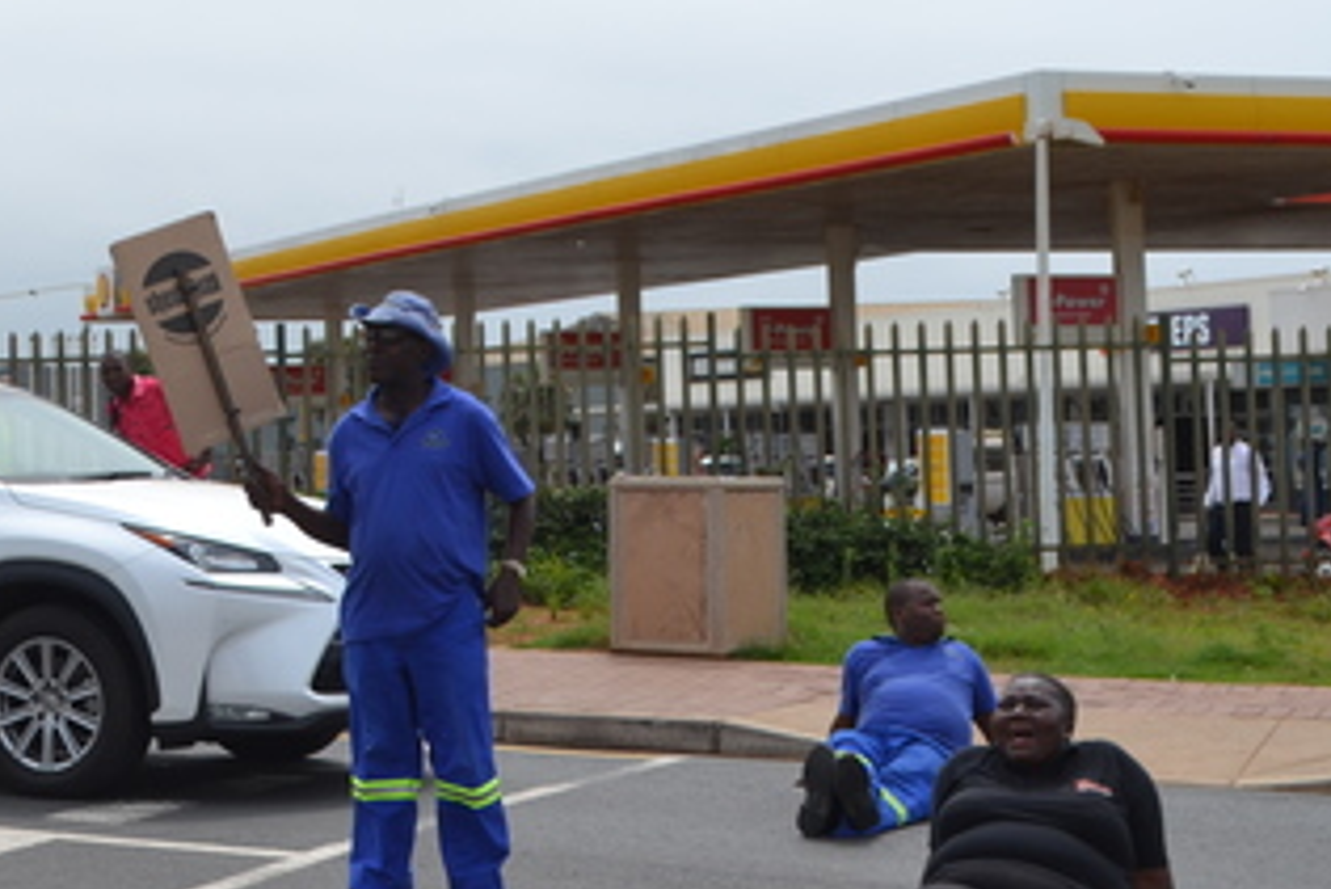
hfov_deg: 25.3
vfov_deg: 17.6
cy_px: 215
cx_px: 82
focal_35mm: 77
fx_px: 2848
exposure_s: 1/320
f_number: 9
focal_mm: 22
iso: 100
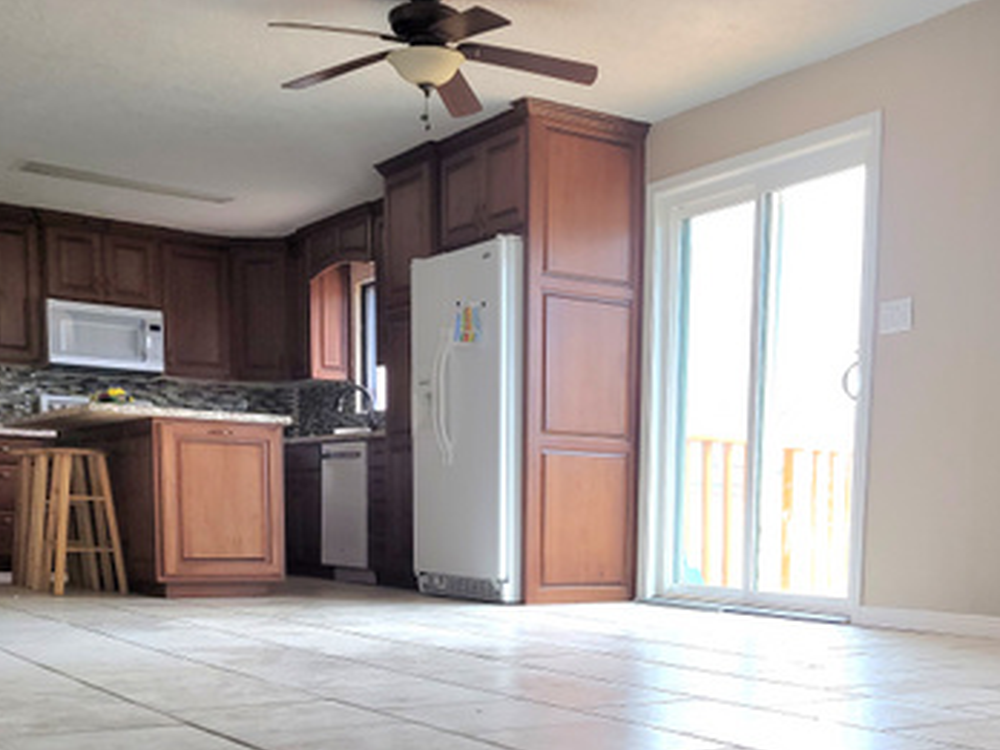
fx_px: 1329
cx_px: 598
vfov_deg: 30.1
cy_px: 687
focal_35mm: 46
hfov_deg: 41.1
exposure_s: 1/60.2
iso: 32
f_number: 1.8
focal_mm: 7
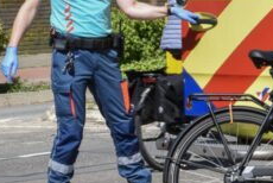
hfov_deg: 6.2
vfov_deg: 4.2
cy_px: 81
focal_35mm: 328
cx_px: 463
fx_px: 2490
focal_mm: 56
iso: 200
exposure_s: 1/160
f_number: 16
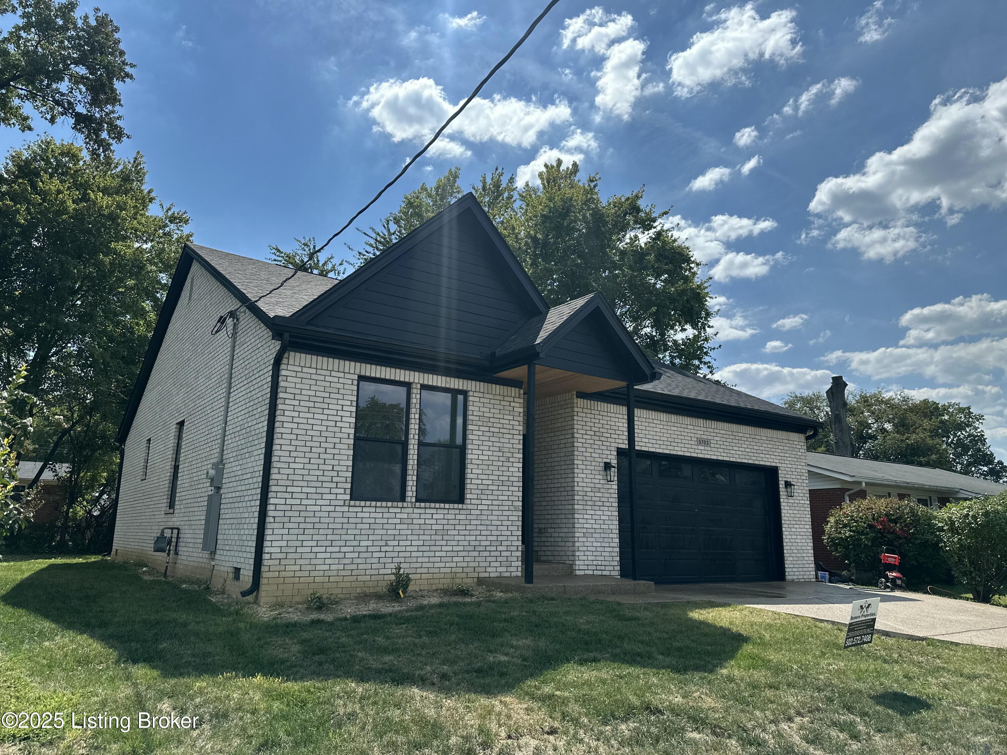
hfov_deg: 71.6
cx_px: 504
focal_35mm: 24
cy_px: 378
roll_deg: -1.3
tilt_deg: +12.0
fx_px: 698
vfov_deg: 56.8
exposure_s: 1/8197
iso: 80
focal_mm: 6.86
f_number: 1.78
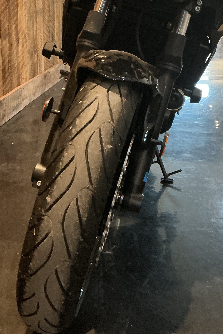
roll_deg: -1.5
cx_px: 122
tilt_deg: -7.9
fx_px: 474
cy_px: 77
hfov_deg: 26.5
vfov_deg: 37.7
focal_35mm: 51
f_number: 1.8
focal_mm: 3
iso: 320
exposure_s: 1/40
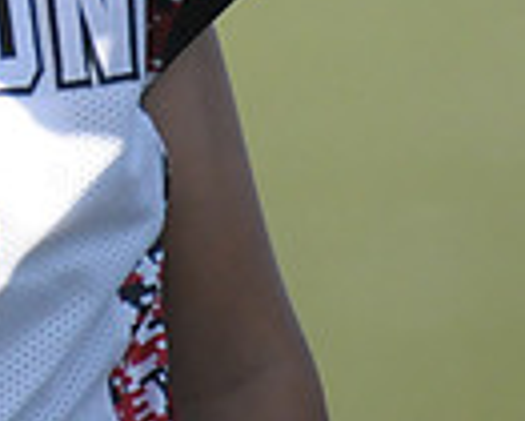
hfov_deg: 0.8
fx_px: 38687
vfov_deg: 0.6
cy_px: -247
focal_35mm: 2488
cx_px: -365
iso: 1600
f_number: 4
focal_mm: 400
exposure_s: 1/5000
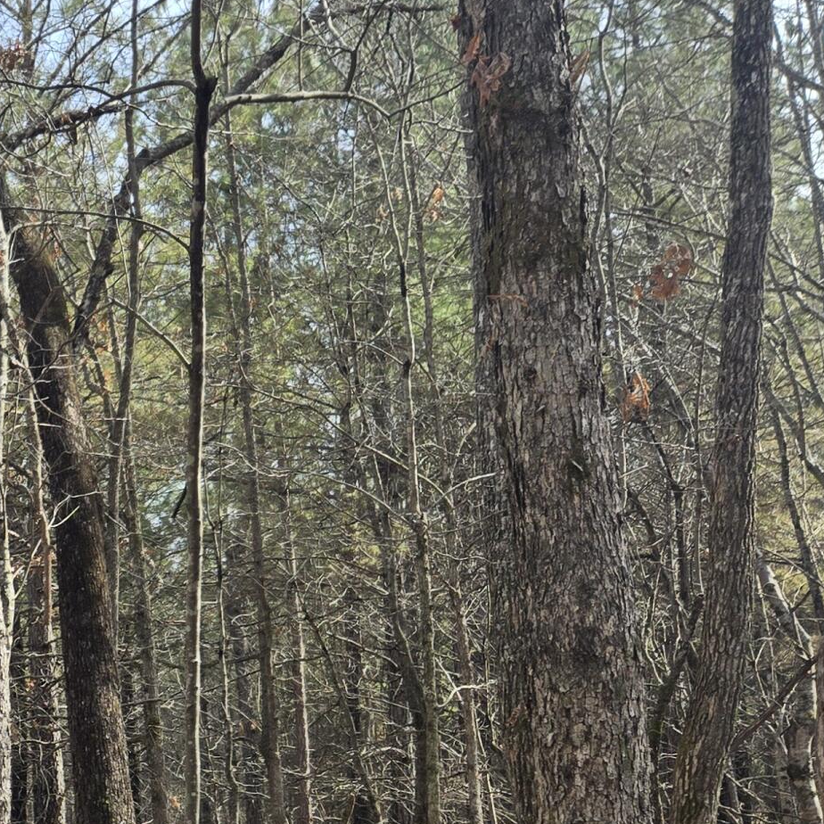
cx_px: -356
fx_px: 1777
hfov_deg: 22.3
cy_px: 754
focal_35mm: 66
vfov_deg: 25.2
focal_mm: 5.4
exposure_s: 1/599
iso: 25
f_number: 1.8
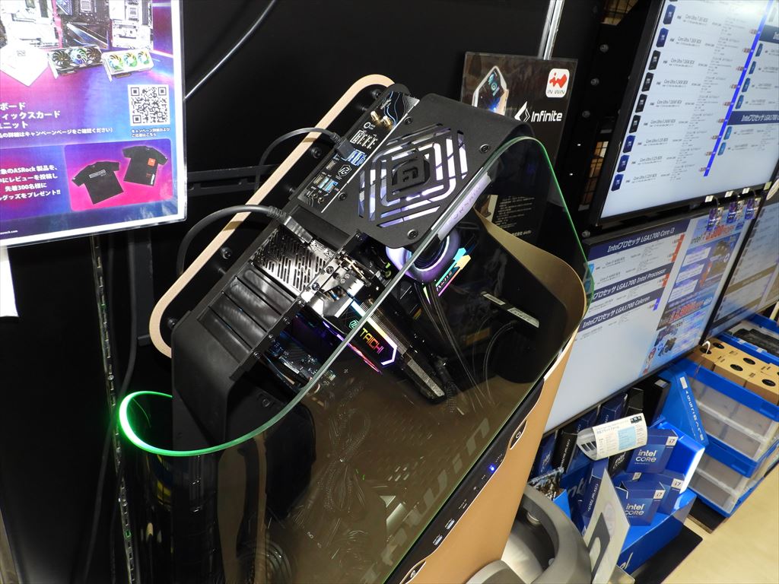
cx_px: 390
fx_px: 585
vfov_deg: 53.1
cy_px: 292
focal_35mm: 26
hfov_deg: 67.3
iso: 200
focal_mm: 4.7
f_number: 2.8
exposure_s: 1/30
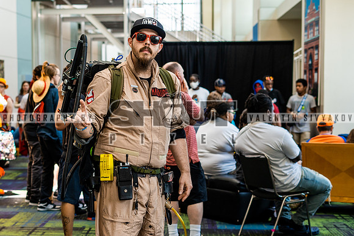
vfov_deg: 20.4
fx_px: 653
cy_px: 149
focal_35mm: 66
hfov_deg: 30.1
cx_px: 122
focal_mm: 50
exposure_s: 1/250
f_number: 3.2
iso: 400
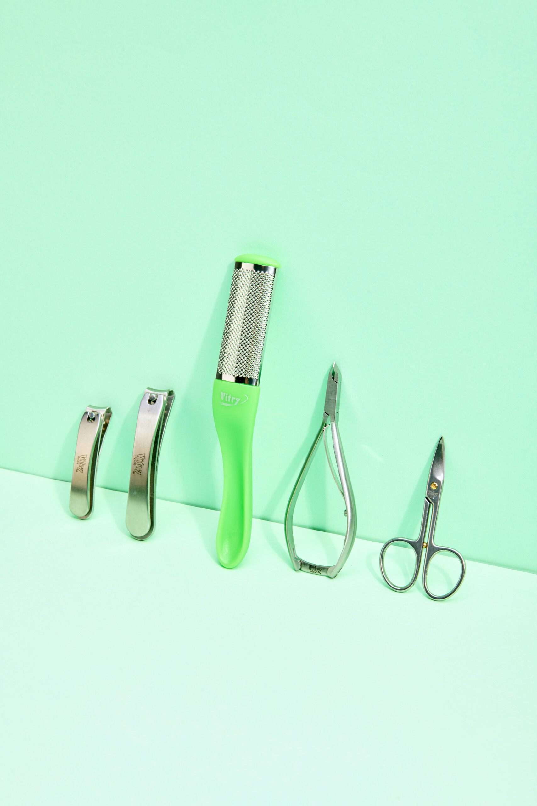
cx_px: 268
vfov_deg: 28.8
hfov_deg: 19.5
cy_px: 403
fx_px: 1566
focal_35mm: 70
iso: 100
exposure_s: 1/160
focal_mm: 70
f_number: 16
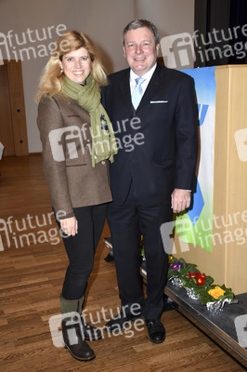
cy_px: 186
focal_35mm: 45
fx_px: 464
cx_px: 124
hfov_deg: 29.8
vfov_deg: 43.6
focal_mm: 30
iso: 640
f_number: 4.5
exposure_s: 1/160
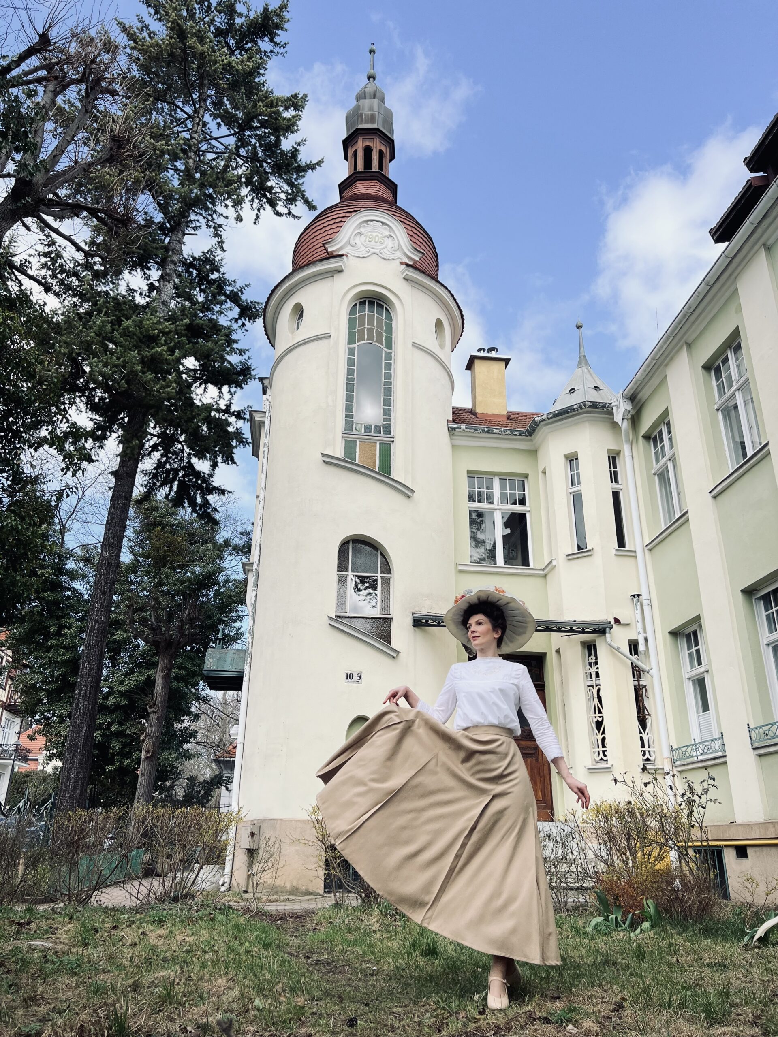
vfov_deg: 67.3
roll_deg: -0.9
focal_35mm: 26
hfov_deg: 53.1
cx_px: 389
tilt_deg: +23.9
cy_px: 518
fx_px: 779
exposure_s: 1/1869
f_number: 1.5
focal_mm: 5.7
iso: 50
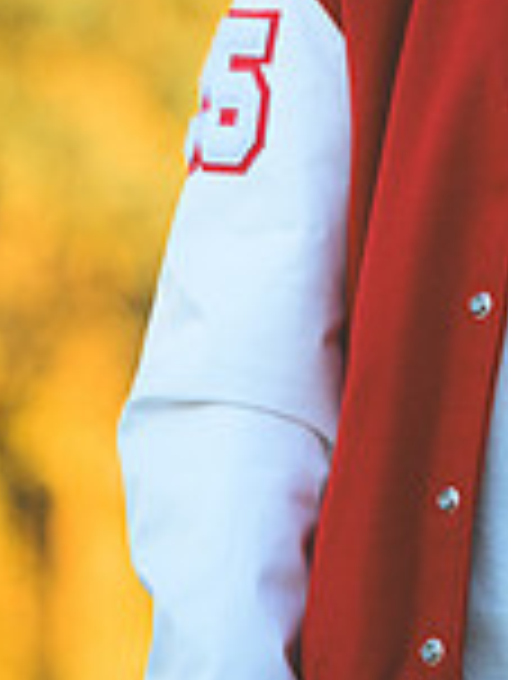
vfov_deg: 4.5
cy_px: 117
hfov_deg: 3.3
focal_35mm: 444
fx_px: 8700
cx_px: 575
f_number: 2.8
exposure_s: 1/250
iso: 280
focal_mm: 155
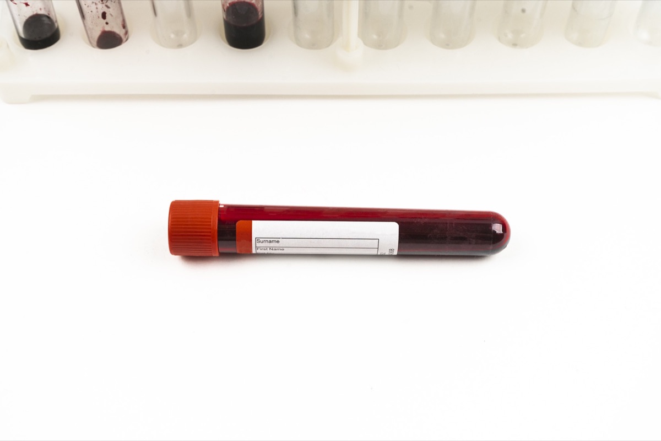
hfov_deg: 36.2
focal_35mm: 55
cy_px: 220
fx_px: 1010
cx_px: 330
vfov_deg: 24.6
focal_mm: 55
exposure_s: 1/125
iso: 320
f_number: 11
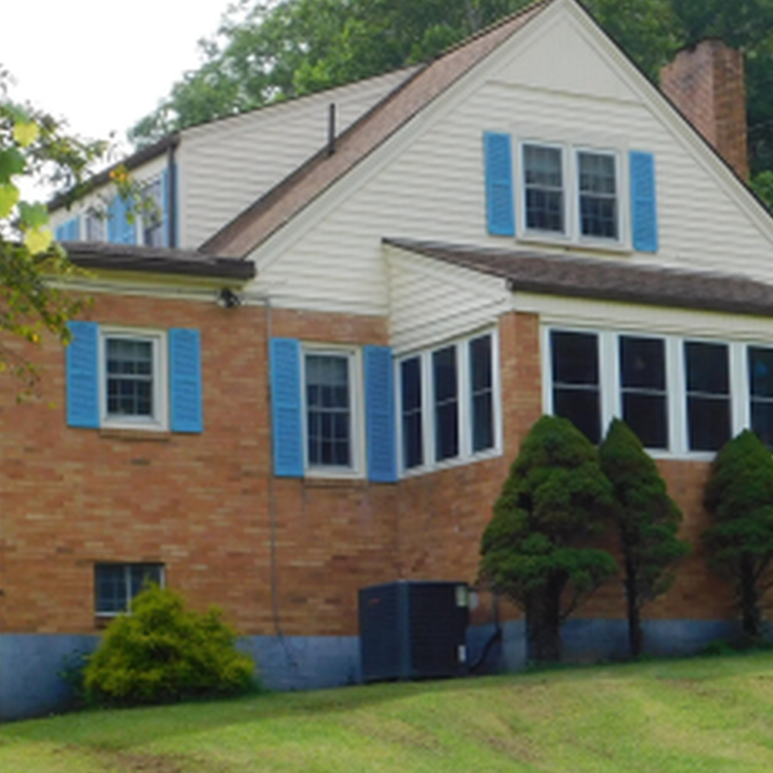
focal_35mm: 102
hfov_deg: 17.0
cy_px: 535
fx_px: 2577
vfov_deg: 17.0
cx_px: 467
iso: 125
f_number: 3.6
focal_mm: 7.1
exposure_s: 1/640
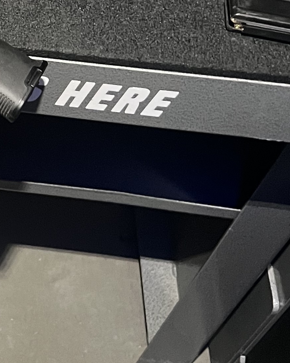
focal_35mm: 93
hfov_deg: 15.0
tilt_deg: -44.7
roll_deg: -1.9
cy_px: -141
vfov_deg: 18.7
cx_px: -175
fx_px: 998
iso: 640
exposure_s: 1/30
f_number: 1.5
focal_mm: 5.7
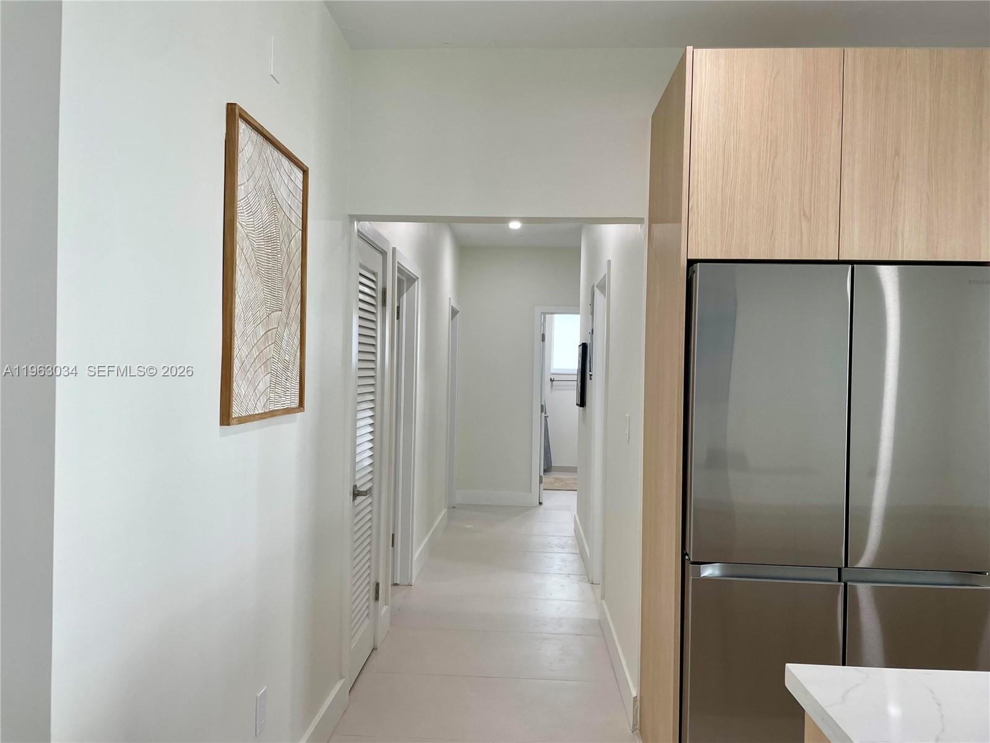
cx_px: 495
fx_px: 744
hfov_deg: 67.3
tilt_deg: -0.5
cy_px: 372
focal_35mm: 26
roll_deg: -0.9
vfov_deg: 53.1
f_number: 1.6
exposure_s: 1/120
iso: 80
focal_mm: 4.2
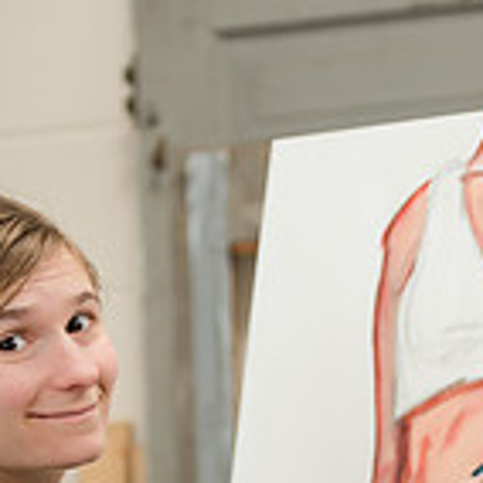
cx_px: 425
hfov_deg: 5.9
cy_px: 600
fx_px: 4657
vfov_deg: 5.9
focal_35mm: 295
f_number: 3.2
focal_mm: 85
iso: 500
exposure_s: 1/200
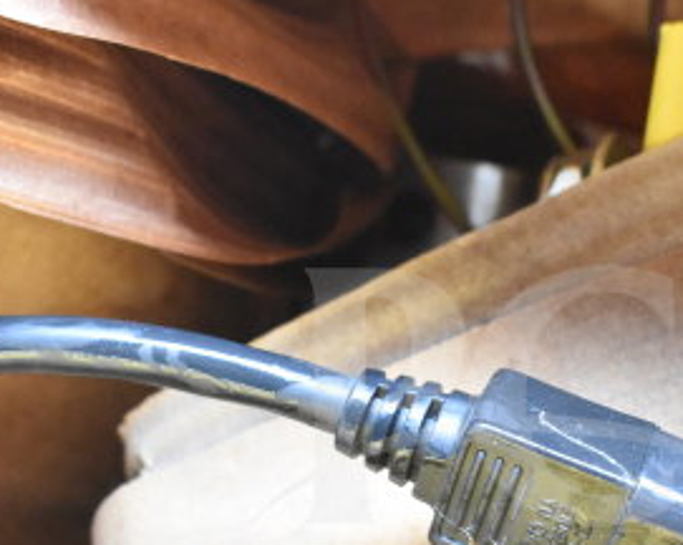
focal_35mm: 92
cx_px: 529
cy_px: 468
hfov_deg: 20.6
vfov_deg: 16.5
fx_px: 1858
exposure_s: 1/200
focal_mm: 29
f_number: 6.3
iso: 6400
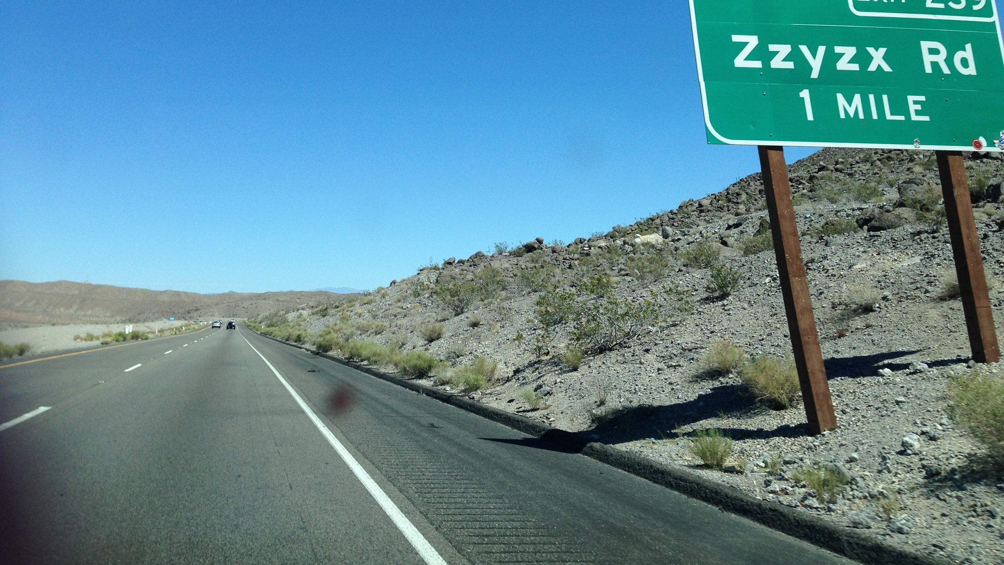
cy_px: 205
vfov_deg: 32.6
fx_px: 958
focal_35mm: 36
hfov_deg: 55.3
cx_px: 502
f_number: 2.4
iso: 50
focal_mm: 4.12
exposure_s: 1/1466
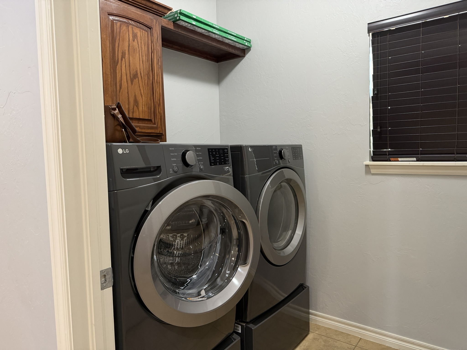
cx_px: 234
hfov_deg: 71.6
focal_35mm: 24
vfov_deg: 56.8
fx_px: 324
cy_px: 175
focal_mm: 6.76
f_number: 1.78
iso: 400
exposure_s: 1/60
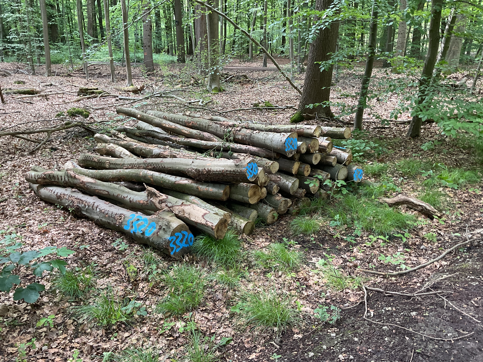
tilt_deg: -19.3
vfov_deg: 48.2
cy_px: 181
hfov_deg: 61.7
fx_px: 405
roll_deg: +2.9
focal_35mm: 29
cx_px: 242
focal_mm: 3
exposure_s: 1/60
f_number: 1.8
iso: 64
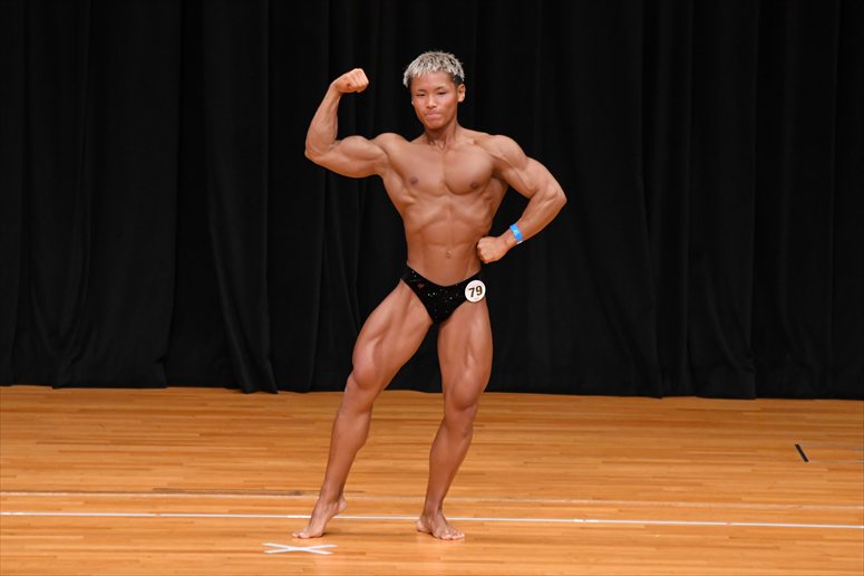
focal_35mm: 285
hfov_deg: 7.2
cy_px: 288
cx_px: 432
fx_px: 6837
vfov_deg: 4.8
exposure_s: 1/400
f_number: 5.6
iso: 3200
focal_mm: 190
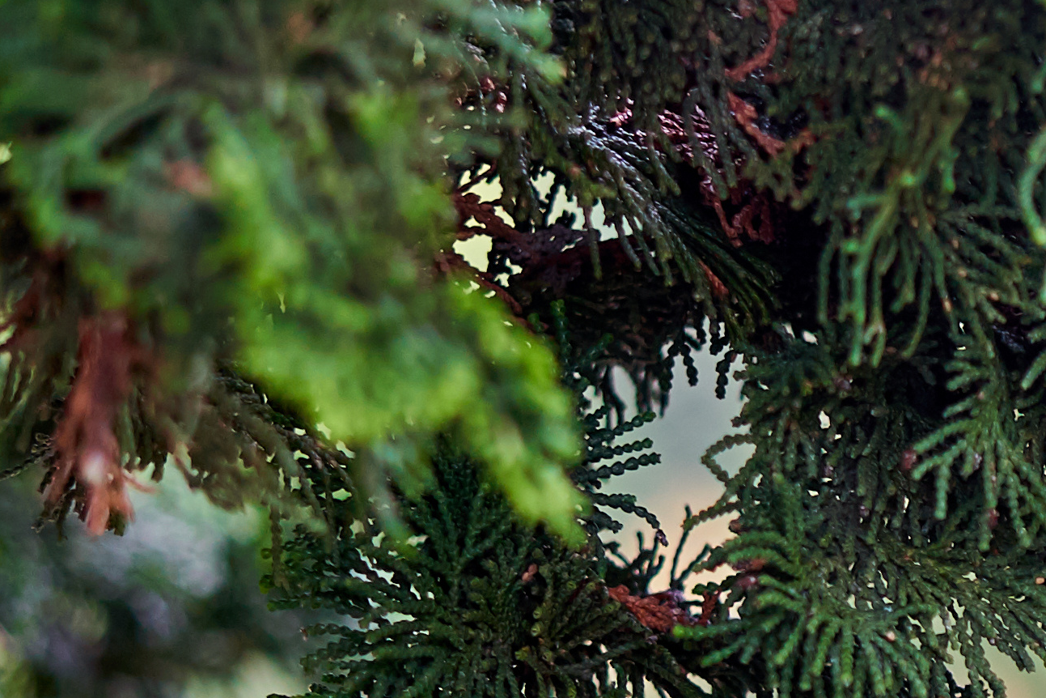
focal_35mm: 232
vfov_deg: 5.9
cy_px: 955
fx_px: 6740
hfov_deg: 8.6
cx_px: 1762
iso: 160
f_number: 2.5
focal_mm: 50
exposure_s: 1/50
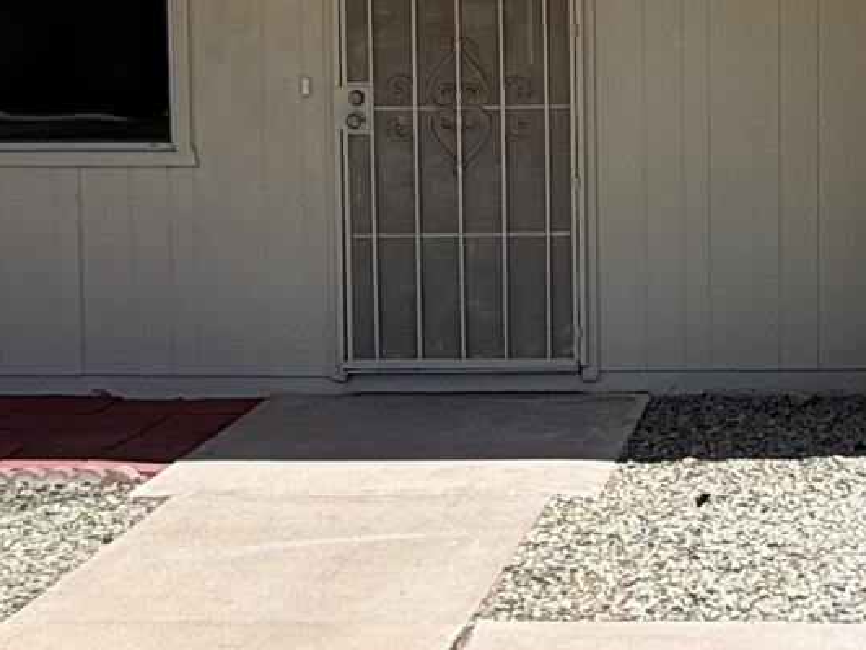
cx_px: 902
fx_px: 1976
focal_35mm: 79
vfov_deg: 18.5
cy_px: 137
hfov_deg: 23.5
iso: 20
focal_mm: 2.22
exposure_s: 1/1125
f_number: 2.2
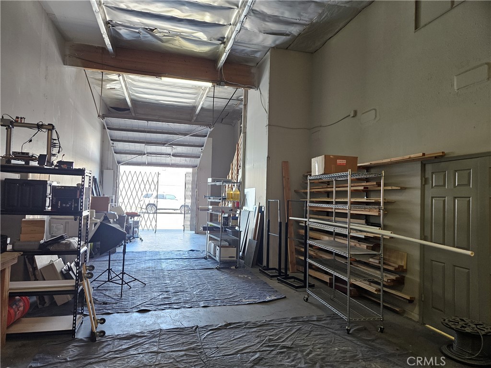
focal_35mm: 23
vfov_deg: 58.9
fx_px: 326
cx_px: 246
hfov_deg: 73.9
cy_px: 184
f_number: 1.8
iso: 200
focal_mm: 5.4
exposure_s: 1/120
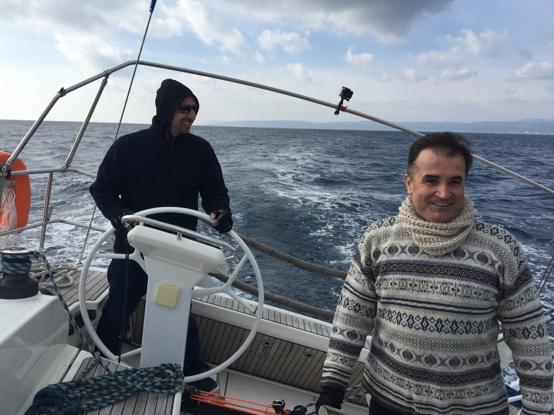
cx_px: 277
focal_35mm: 29
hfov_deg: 61.7
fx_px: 464
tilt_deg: -9.9
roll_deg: -2.5
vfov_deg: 48.2
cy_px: 208
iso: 32
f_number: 2.2
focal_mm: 4.15
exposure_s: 1/1721
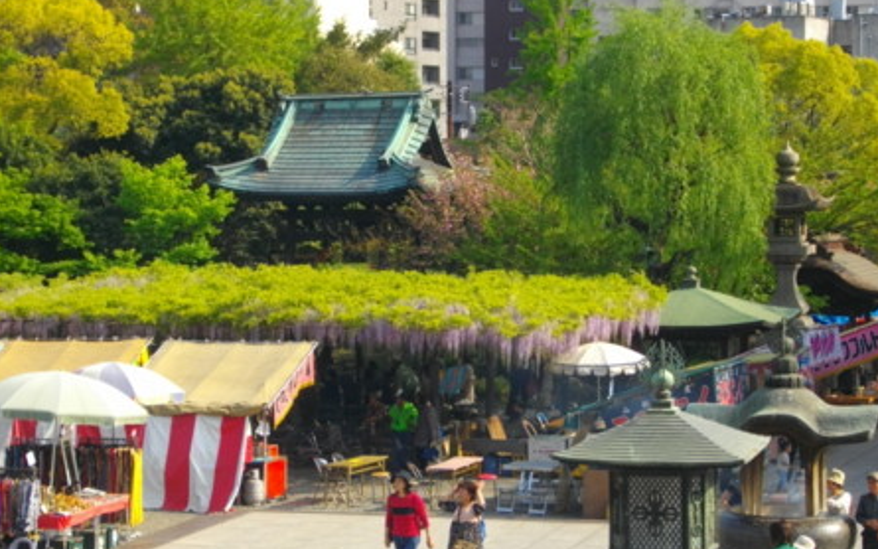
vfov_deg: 12.7
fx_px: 2464
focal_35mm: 103
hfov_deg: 20.2
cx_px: 440
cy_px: 308
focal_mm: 17.1
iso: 100
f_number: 5.2
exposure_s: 1/250
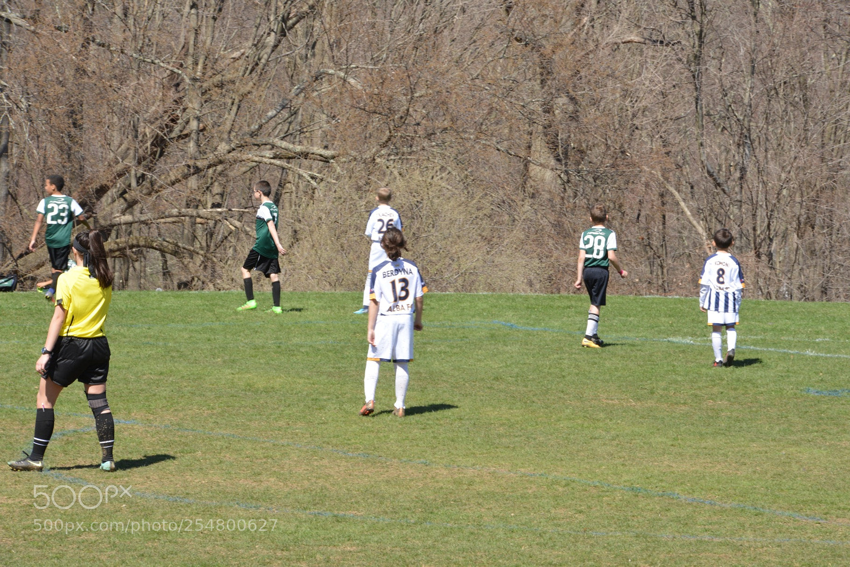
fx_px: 4722
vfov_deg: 6.9
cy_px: 284
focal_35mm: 200
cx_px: 425
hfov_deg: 10.3
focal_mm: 200
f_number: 22
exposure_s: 1/80
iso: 400
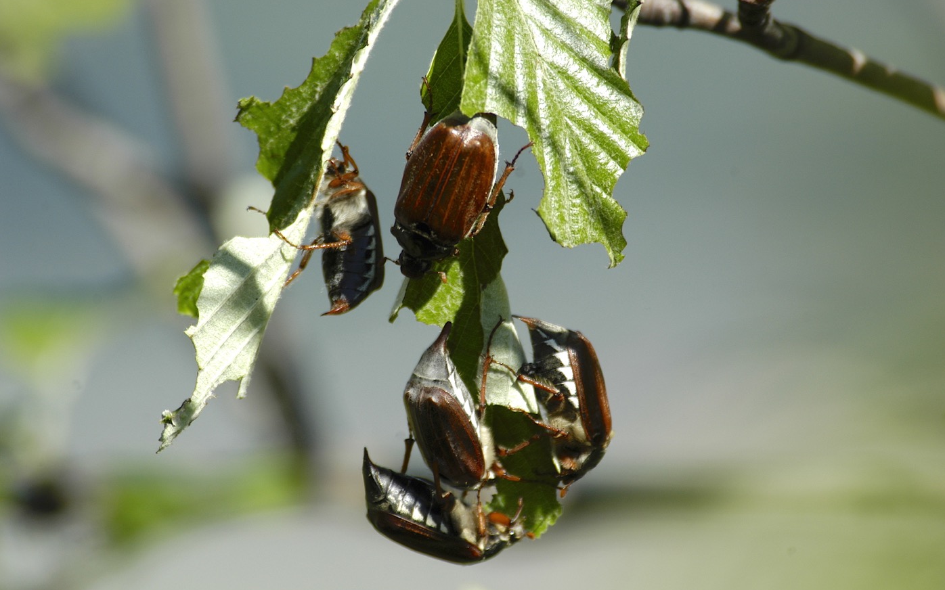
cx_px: 473
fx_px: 12231
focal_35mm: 475
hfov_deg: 4.4
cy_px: 287
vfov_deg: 2.8
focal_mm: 310
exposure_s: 1/640
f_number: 5.3
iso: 200
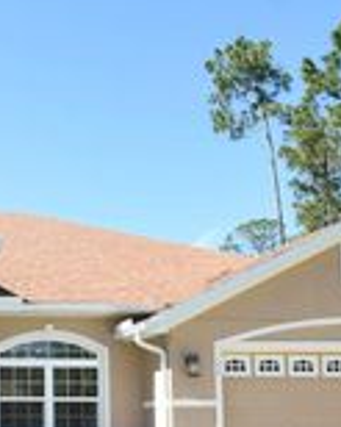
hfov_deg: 25.3
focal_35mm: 55
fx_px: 695
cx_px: -47
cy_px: 342
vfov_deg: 33.2
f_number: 6.3
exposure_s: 1/160
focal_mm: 12
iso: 100
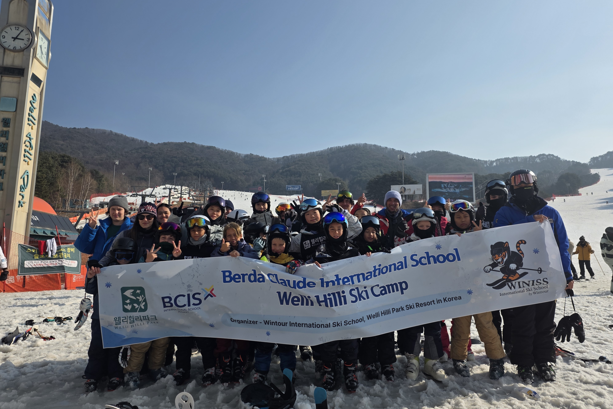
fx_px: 409
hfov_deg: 73.7
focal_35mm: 24
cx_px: 307
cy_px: 194
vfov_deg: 53.1
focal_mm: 6.25
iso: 64
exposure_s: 1/7944
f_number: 1.7
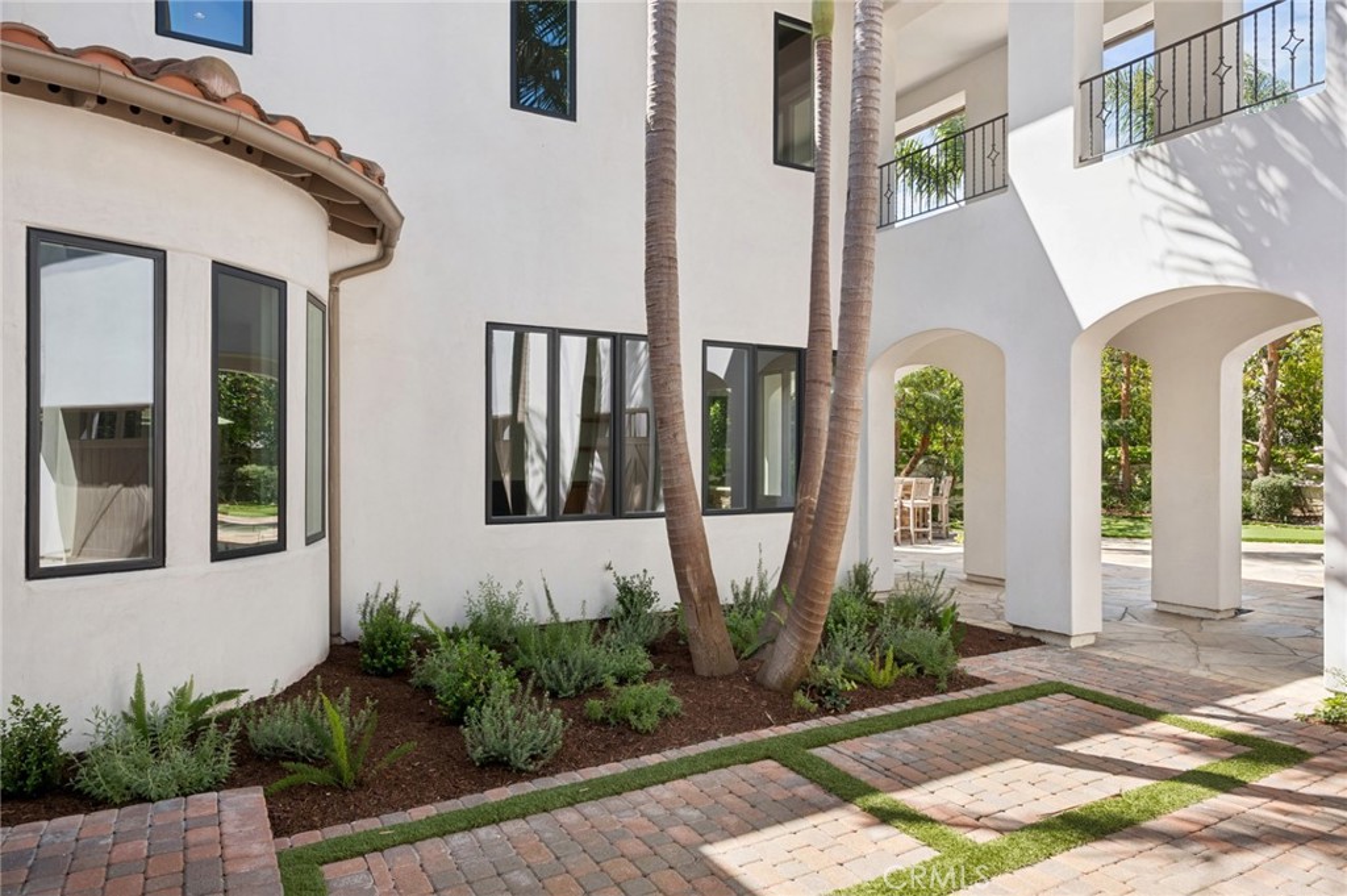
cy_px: 448
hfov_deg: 78.6
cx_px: 674
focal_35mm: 22
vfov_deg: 57.1
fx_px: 822
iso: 80
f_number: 9
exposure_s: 1/50
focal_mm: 22
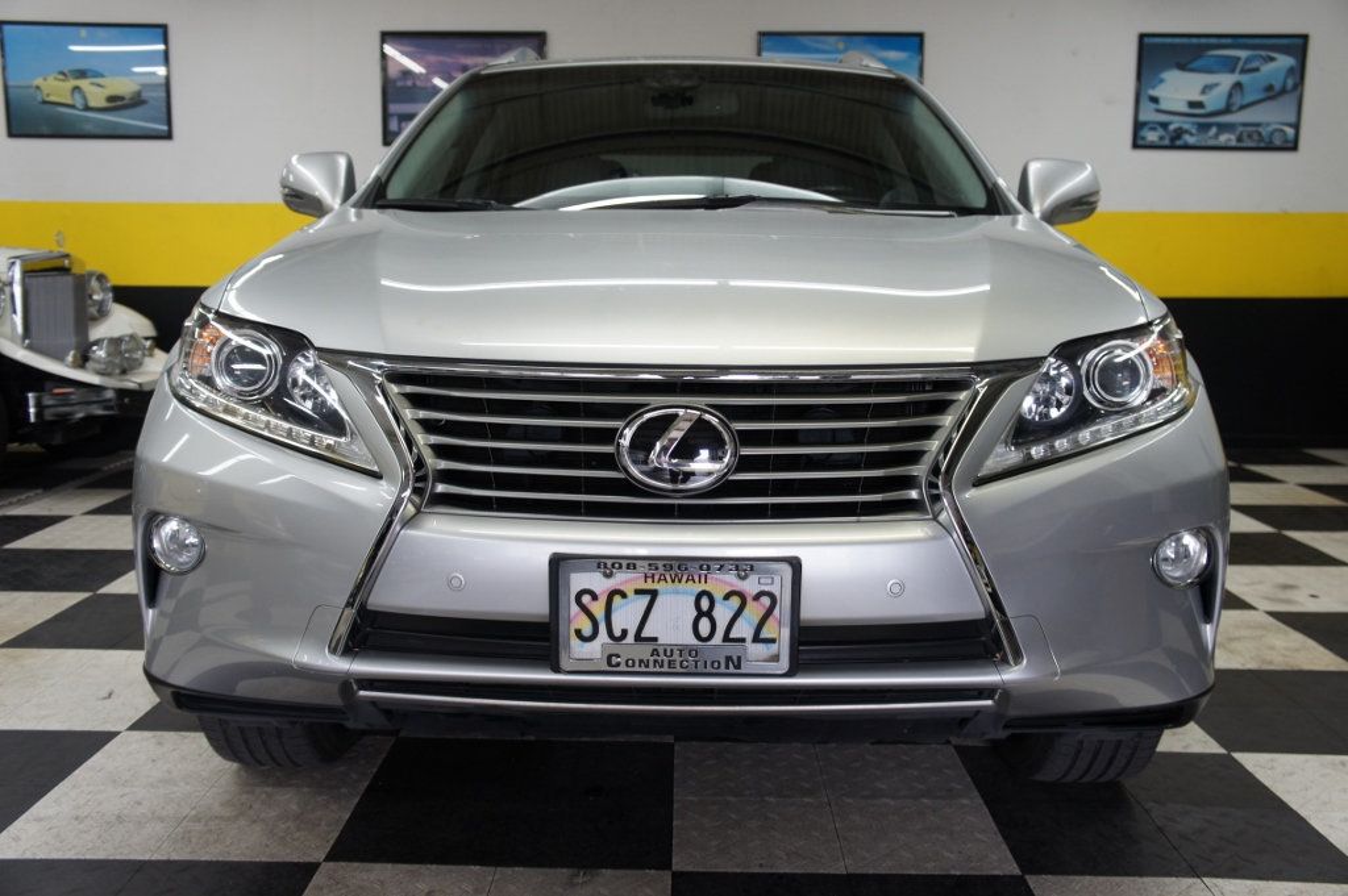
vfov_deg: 39.9
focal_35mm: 33
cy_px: 448
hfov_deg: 57.3
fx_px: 1235
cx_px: 674
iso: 200
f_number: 4
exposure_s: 1/40
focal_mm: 22
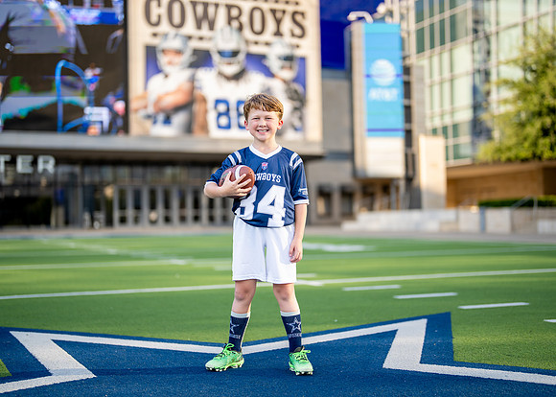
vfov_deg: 26.5
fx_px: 843
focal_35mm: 53
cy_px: 199
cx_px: 273
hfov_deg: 36.5
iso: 100
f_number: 1.2
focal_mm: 50
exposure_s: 1/2000
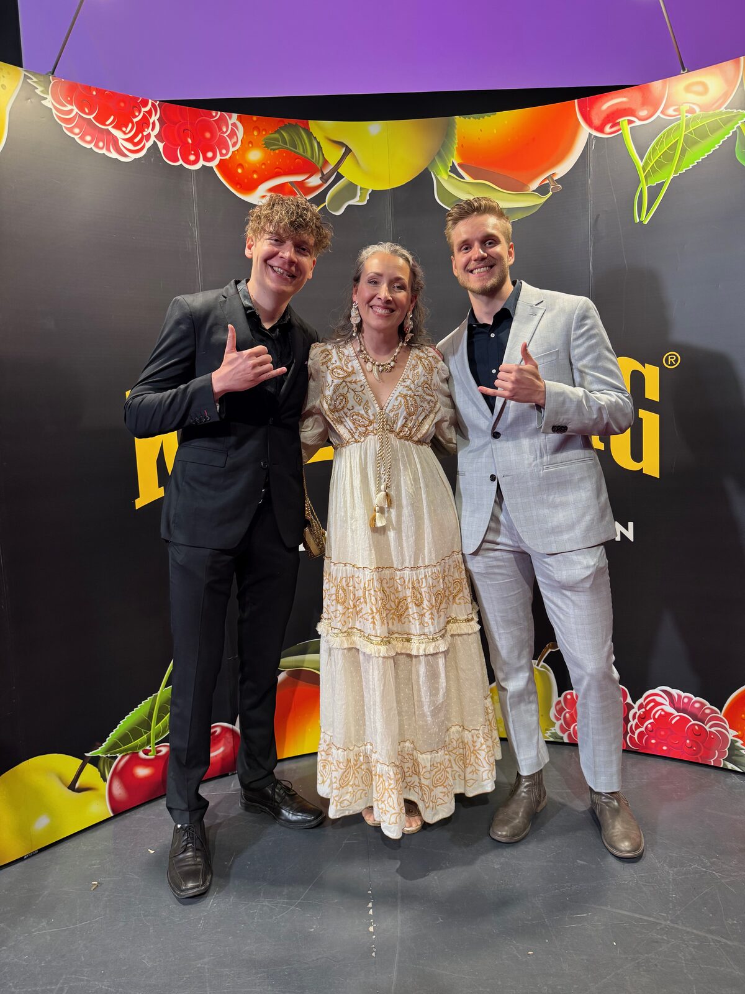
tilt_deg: -6.1
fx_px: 689
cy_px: 497
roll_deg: +3.7
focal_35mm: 24
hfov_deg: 56.8
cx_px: 372
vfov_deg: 71.6
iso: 200
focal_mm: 6.76
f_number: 1.78
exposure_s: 1/60
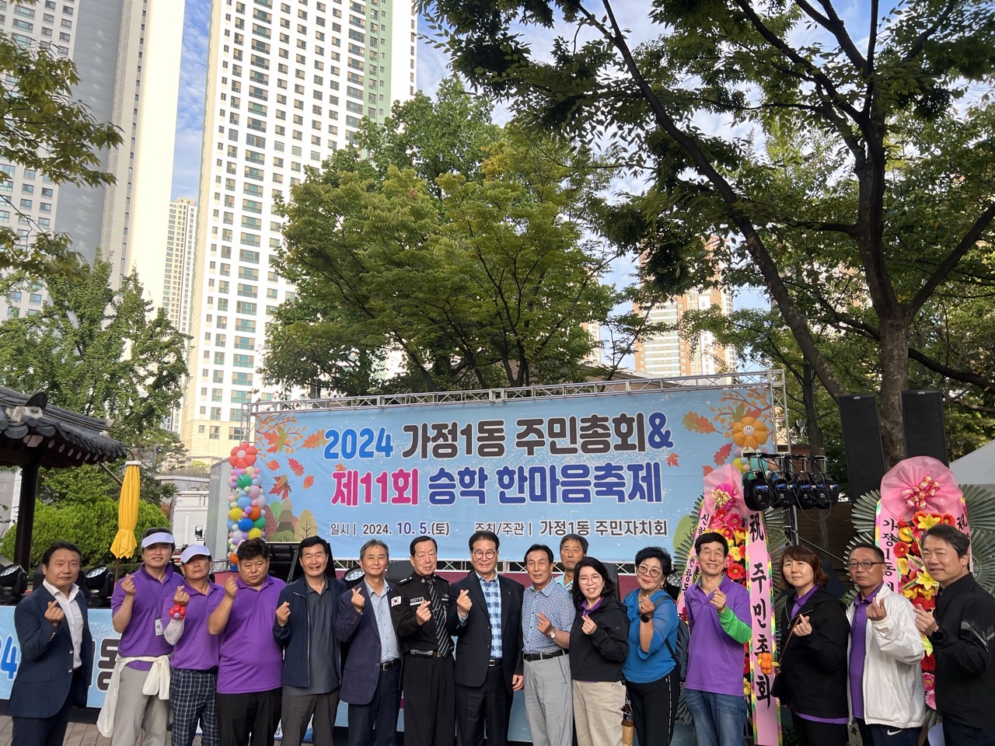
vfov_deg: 53.1
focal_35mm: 26
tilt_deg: +12.0
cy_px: 373
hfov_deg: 67.3
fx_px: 747
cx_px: 498
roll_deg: +0.1
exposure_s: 1/533
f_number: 1.5
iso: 50
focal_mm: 5.7
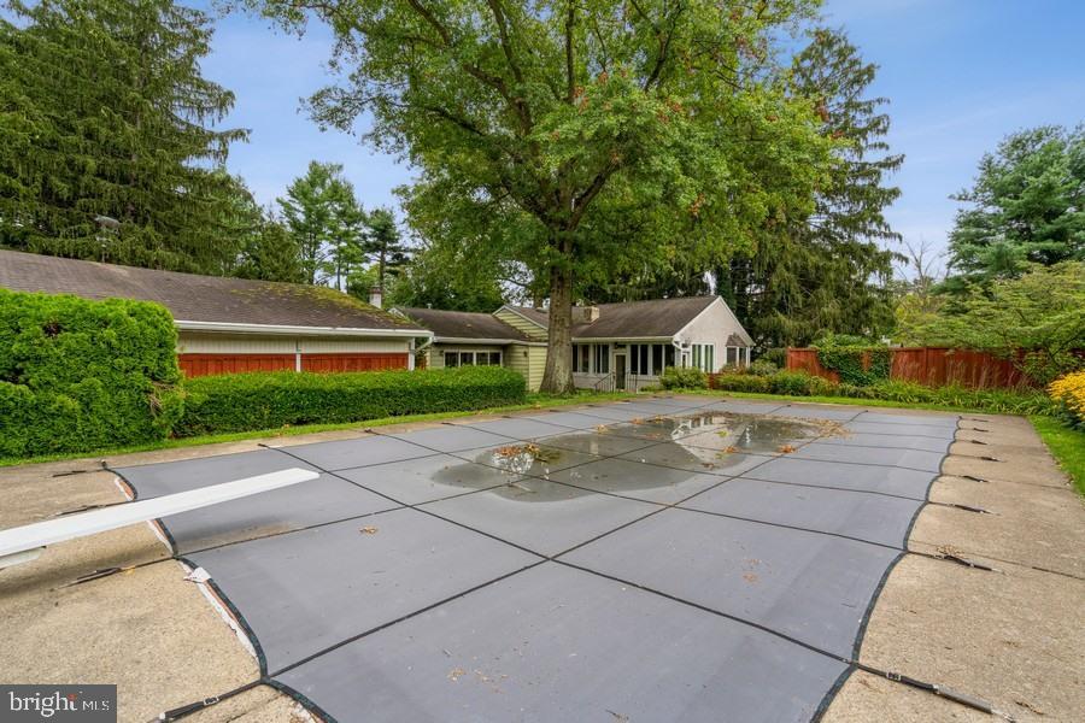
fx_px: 482
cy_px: 362
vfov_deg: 73.7
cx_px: 542
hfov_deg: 96.7
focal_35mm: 16
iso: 160
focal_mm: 16
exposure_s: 1/50
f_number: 11
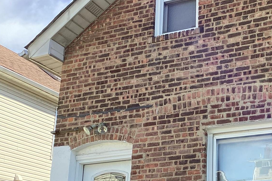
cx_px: 242
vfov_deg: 23.0
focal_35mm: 58
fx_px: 438
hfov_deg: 32.8
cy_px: 147
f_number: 2.4
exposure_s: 1/403
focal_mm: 3.3
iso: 25
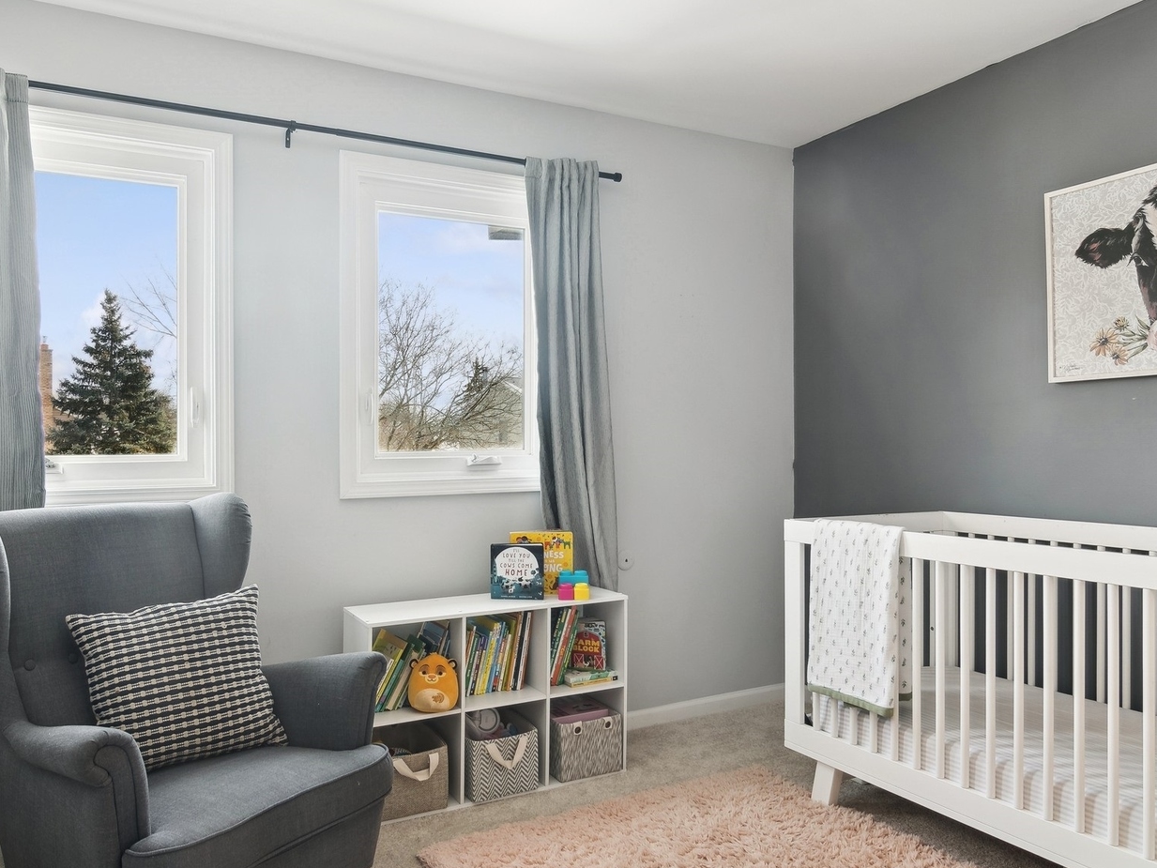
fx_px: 802
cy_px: 440
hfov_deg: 71.6
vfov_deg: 56.8
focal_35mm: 24
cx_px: 559
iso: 200
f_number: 8
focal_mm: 13
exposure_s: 1/15
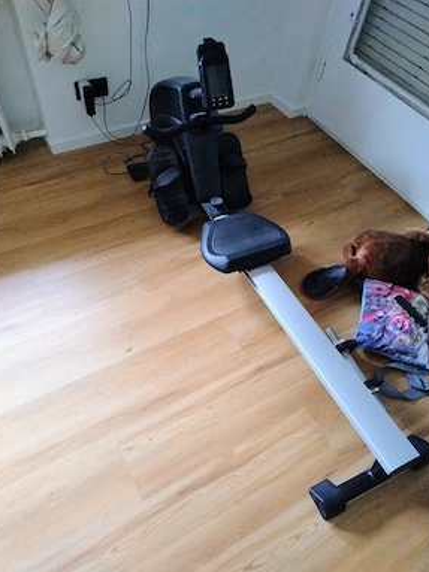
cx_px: 215
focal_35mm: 25
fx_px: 413
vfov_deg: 69.4
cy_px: 296
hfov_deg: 54.9
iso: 1147
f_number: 1.8
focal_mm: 5.56
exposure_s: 1/33.3
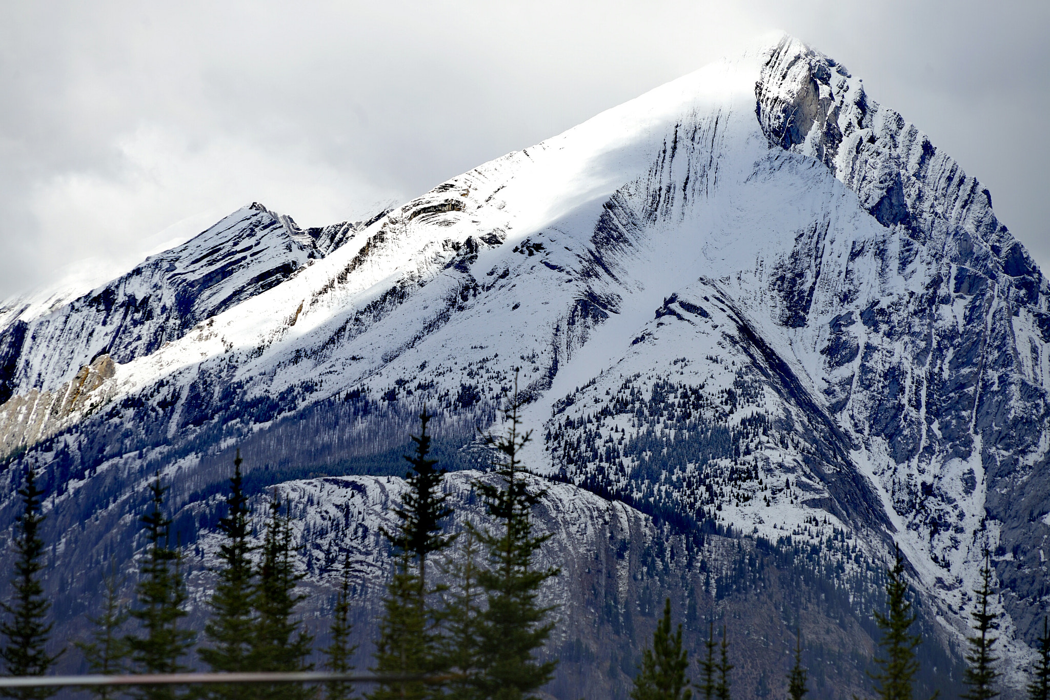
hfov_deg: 10.2
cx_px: 525
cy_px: 350
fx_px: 5862
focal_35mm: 201
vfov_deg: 6.8
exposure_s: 1/320
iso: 100
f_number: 9
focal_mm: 201
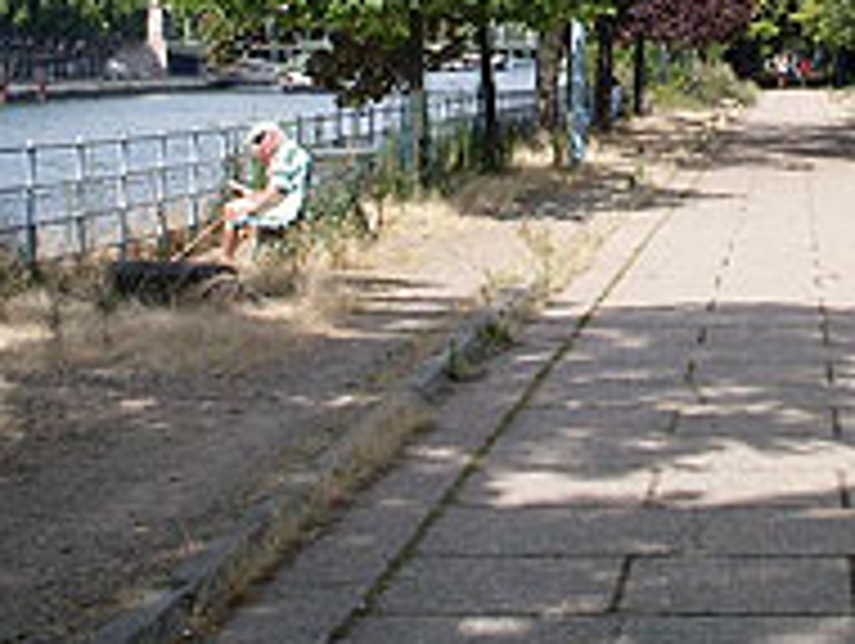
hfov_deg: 21.3
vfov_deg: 16.0
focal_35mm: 90
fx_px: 2226
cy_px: -54
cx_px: 752
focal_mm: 6.3
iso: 80
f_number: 8.4
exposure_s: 1/125
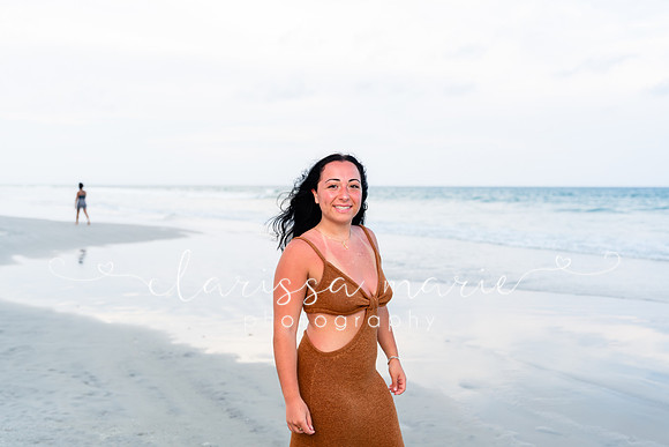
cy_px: 224
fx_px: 706
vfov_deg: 35.1
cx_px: 334
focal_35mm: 38
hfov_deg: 50.7
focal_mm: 38
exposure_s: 1/200
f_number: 2.8
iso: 100
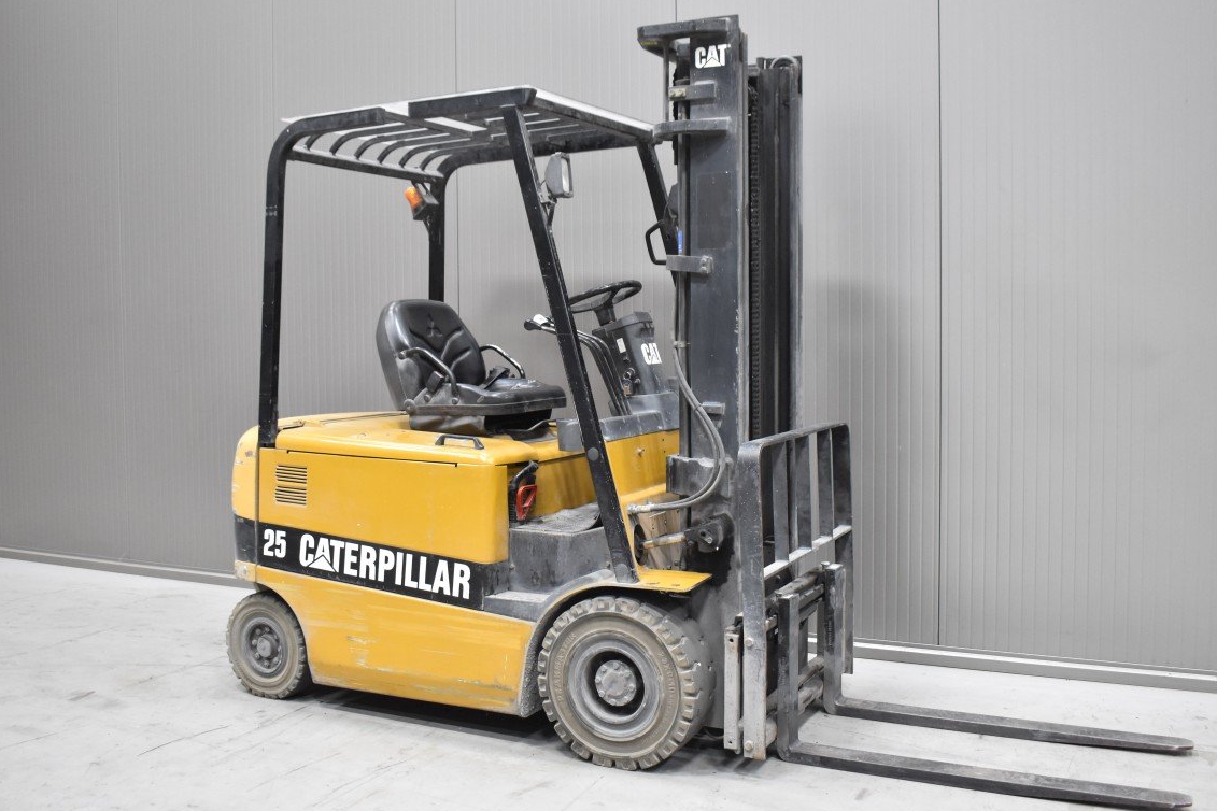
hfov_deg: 54.4
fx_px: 1183
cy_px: 393
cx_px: 606
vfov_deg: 37.8
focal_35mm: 35
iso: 1600
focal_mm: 22
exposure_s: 1/30
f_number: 4.5
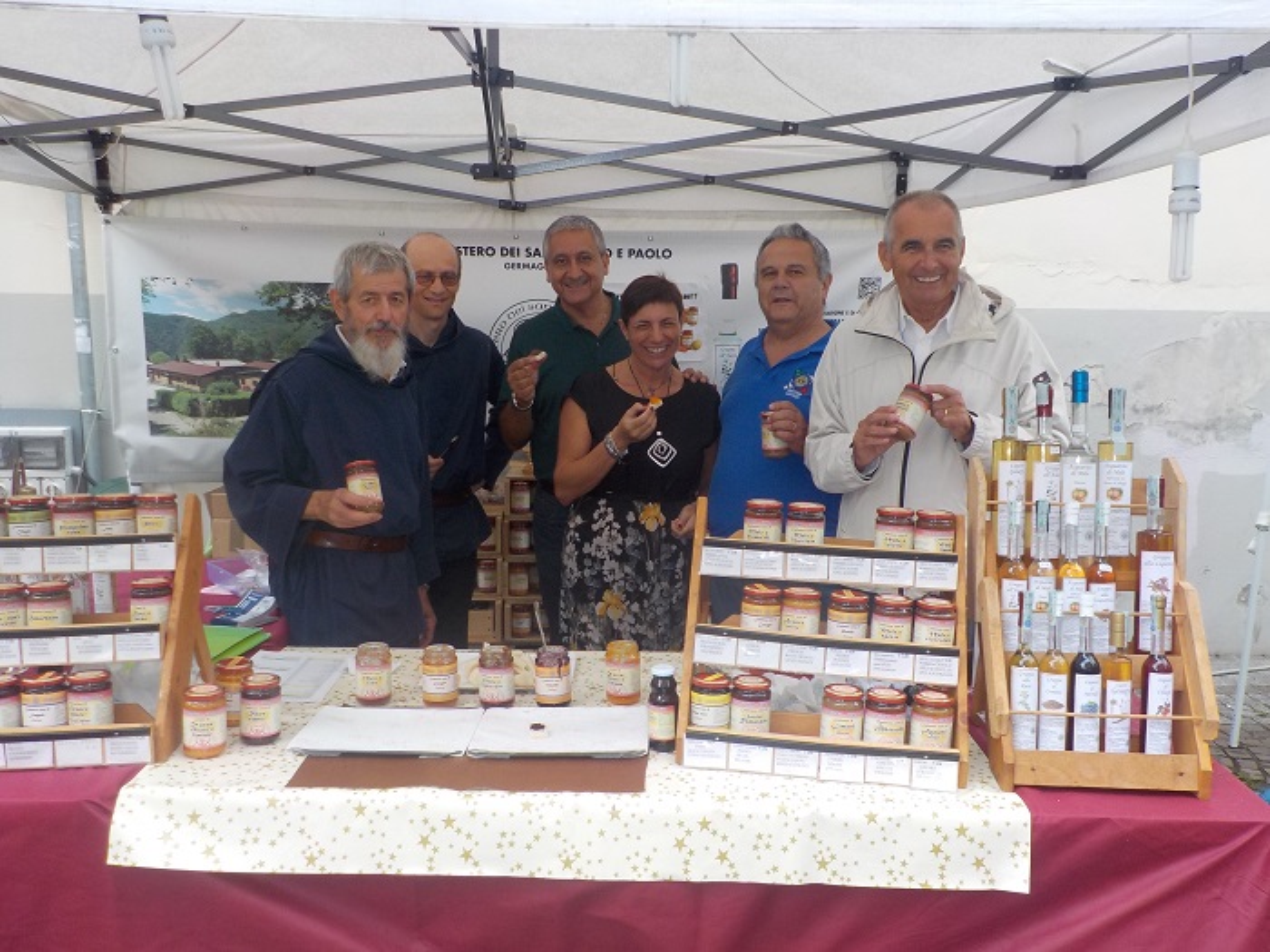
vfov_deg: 46.8
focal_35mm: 30
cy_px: 476
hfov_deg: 60.0
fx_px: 1101
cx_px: 635
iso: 125
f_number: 3.3
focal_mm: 4.1
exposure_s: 1/160
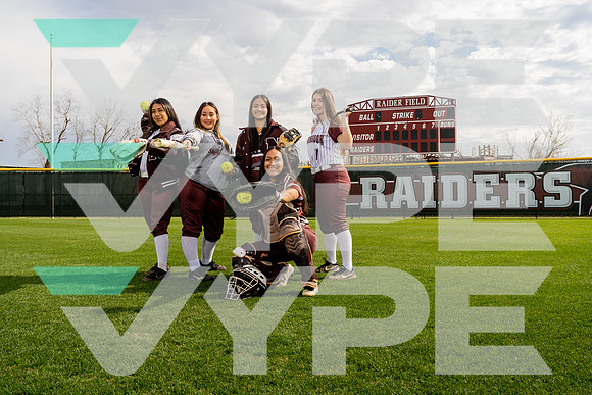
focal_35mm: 29
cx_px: 296
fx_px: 477
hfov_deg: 63.6
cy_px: 198
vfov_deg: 45.0
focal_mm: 29
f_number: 7.1
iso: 100
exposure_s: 1/250
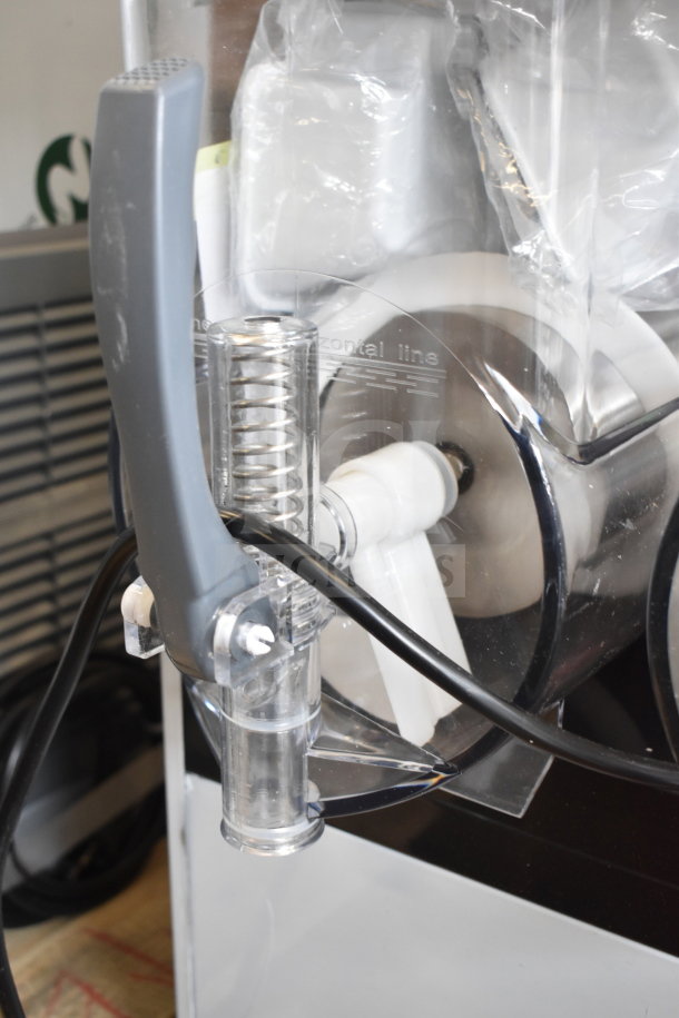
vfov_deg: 42.3
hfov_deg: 28.9
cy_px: 509
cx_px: 340
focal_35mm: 46
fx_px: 1315
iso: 1400
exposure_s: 1/50
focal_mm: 31
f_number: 4.2
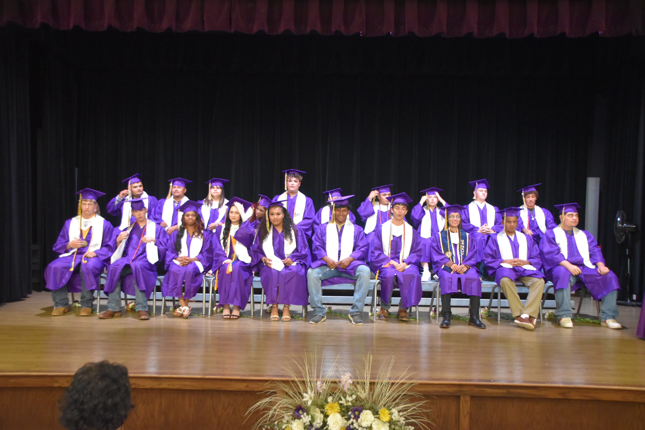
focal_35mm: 33
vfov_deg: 40.0
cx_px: 322
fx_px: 591
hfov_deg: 57.2
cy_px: 215
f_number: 3.8
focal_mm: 22
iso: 2800
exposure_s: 1/60
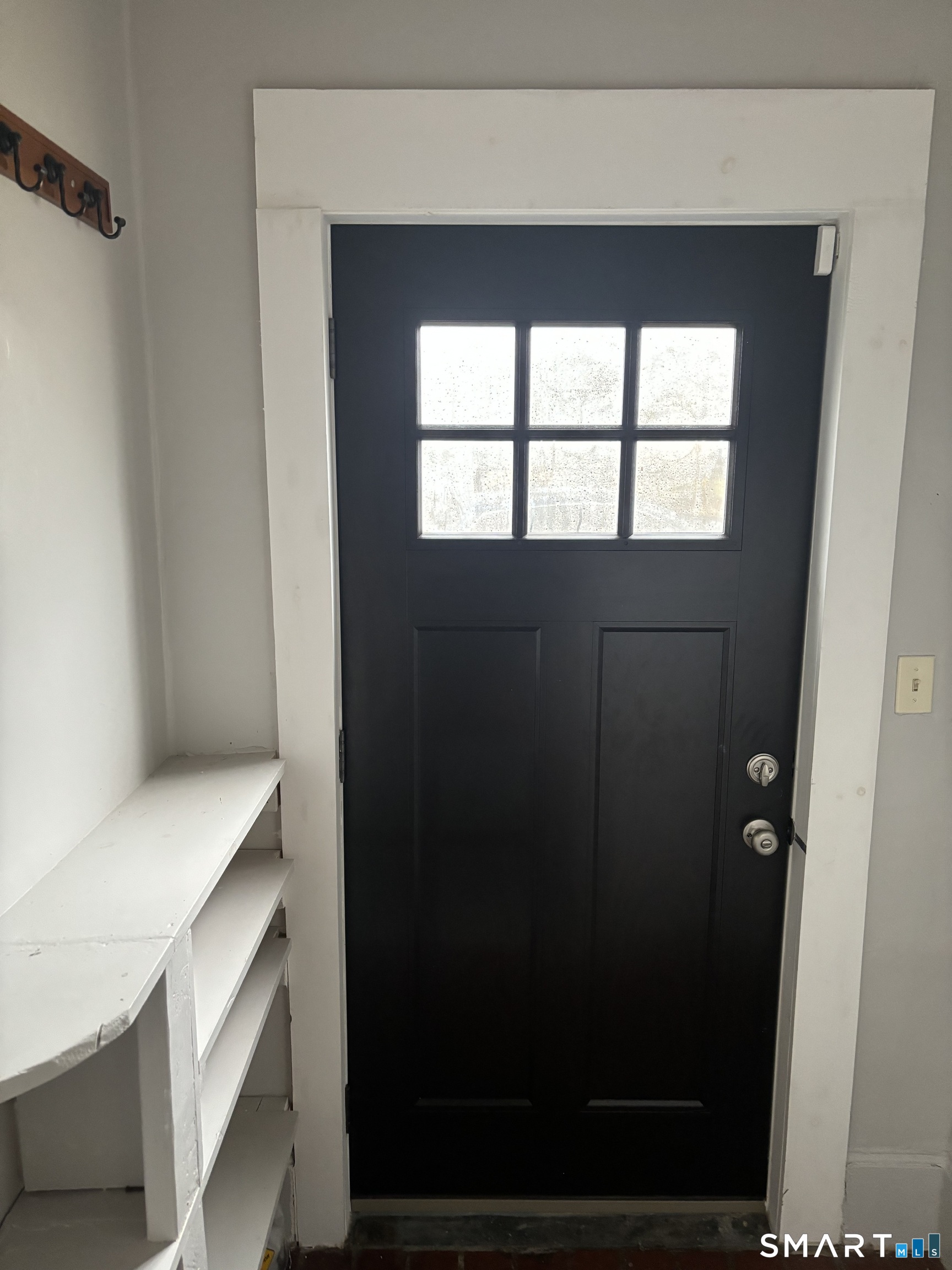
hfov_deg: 53.1
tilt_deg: -10.6
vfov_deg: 67.3
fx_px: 953
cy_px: 635
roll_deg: +0.1
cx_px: 476
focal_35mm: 26
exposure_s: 1/60
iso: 500
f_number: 1.6
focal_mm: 5.96
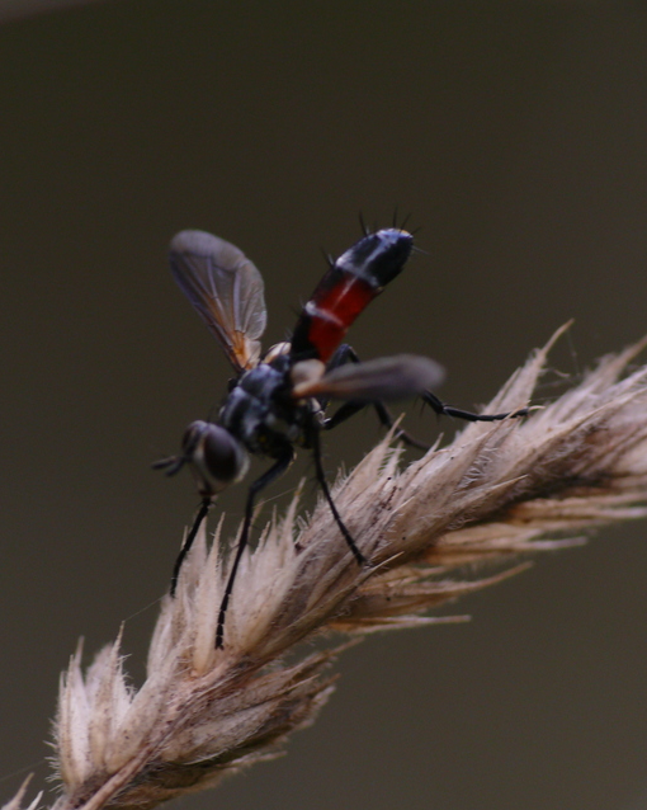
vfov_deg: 11.3
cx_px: 325
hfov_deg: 9.0
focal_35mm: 171
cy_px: 405
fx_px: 4095
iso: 100
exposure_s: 1/50
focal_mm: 27.7
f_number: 3.6
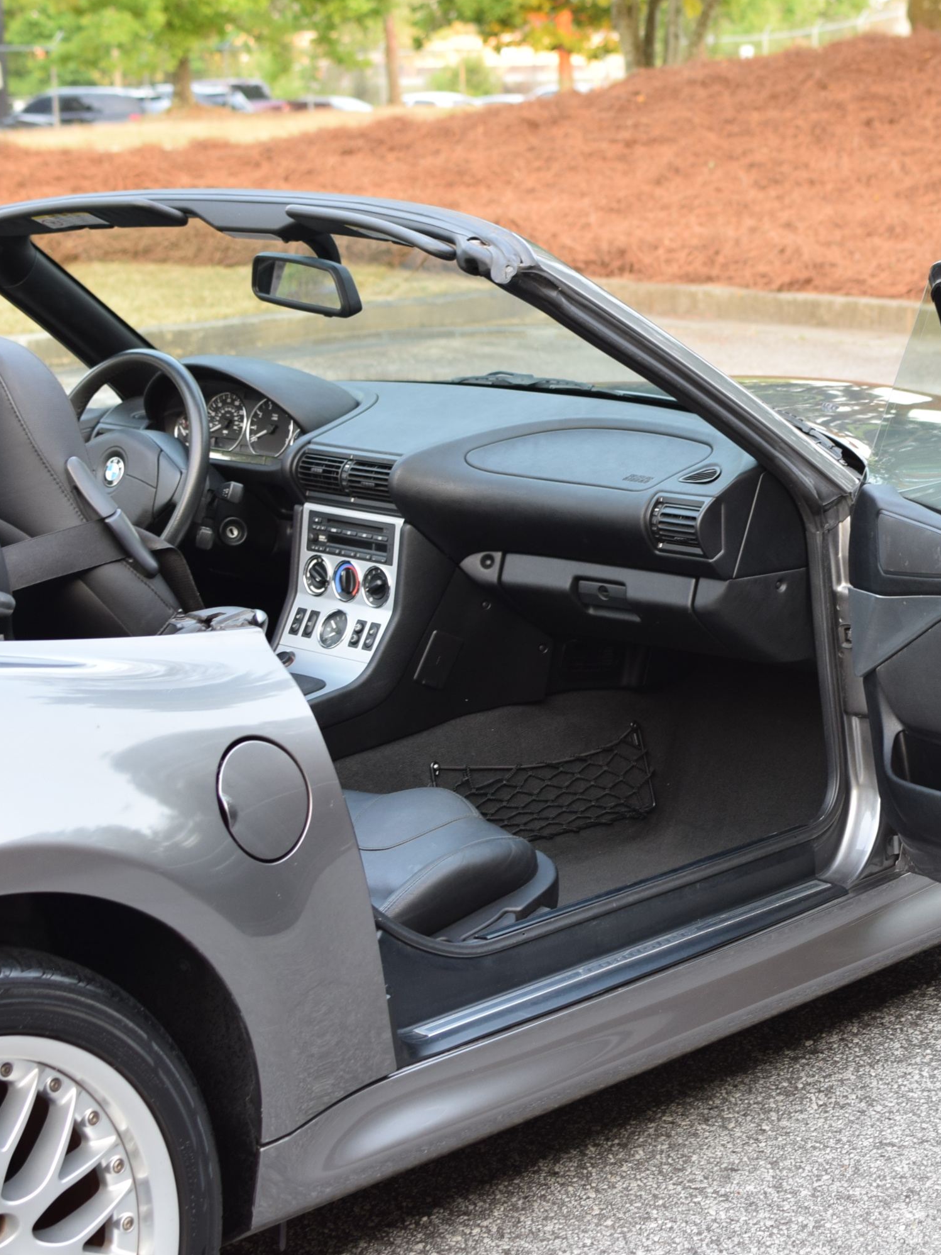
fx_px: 2745
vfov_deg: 25.8
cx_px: 823
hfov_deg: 19.2
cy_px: 627
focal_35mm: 76
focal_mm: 35
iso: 500
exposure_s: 1/60
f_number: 4
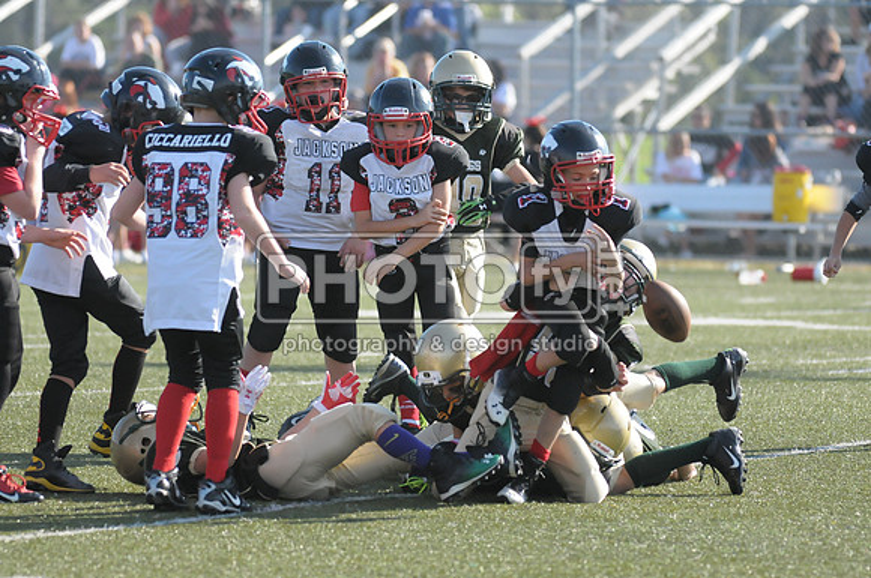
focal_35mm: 300
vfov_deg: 4.6
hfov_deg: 6.9
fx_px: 7248
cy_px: 289
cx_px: 436
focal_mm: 200
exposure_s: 1/5000
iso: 1600
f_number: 4
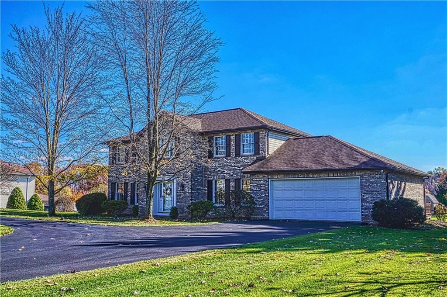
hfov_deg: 53.2
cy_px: 148
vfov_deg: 36.8
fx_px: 446
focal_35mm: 36
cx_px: 224
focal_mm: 24
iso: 100
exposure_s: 1/80
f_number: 13
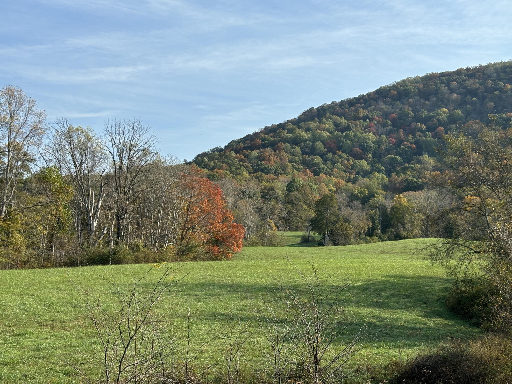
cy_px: 192
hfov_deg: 36.8
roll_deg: -3.5
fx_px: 769
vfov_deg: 28.0
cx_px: 256
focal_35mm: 52
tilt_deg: +5.4
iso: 40
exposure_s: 1/1845
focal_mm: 5.96
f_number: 1.6
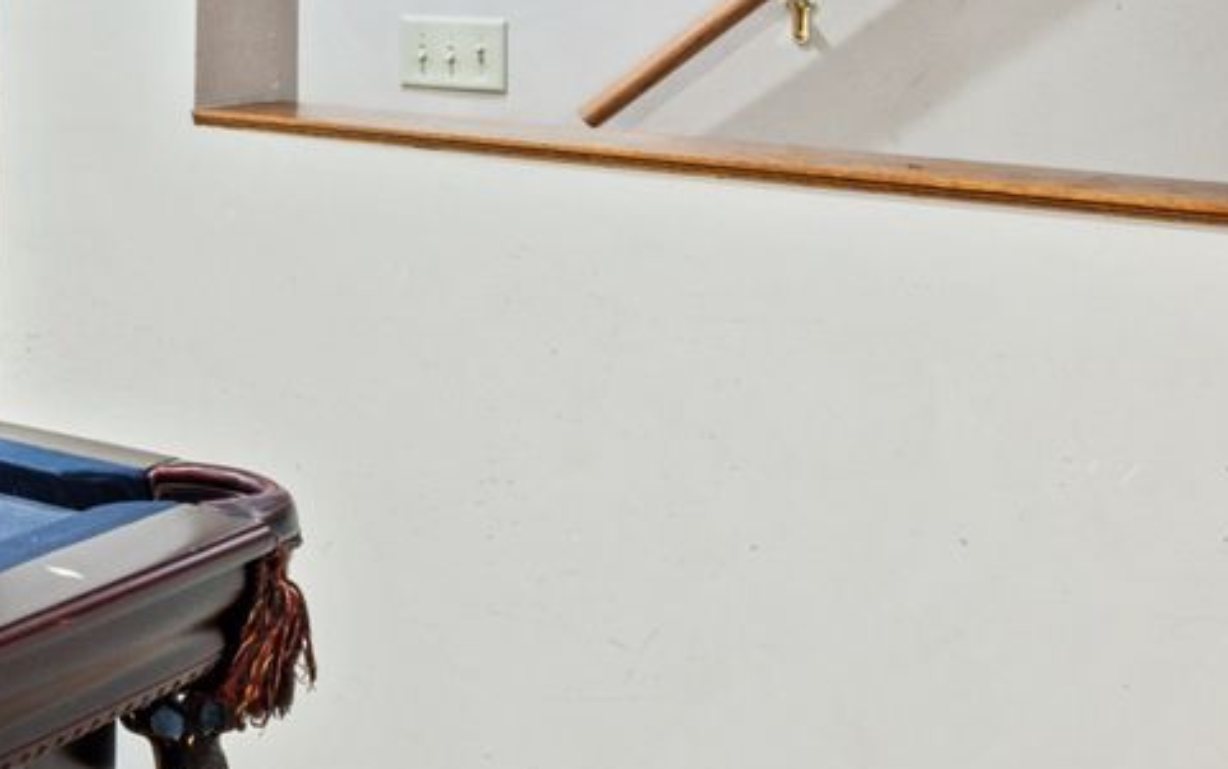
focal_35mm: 61
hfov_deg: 24.4
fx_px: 2042
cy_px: -92
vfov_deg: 20.3
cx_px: -705
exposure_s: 1/2
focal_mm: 10
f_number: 8
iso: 400
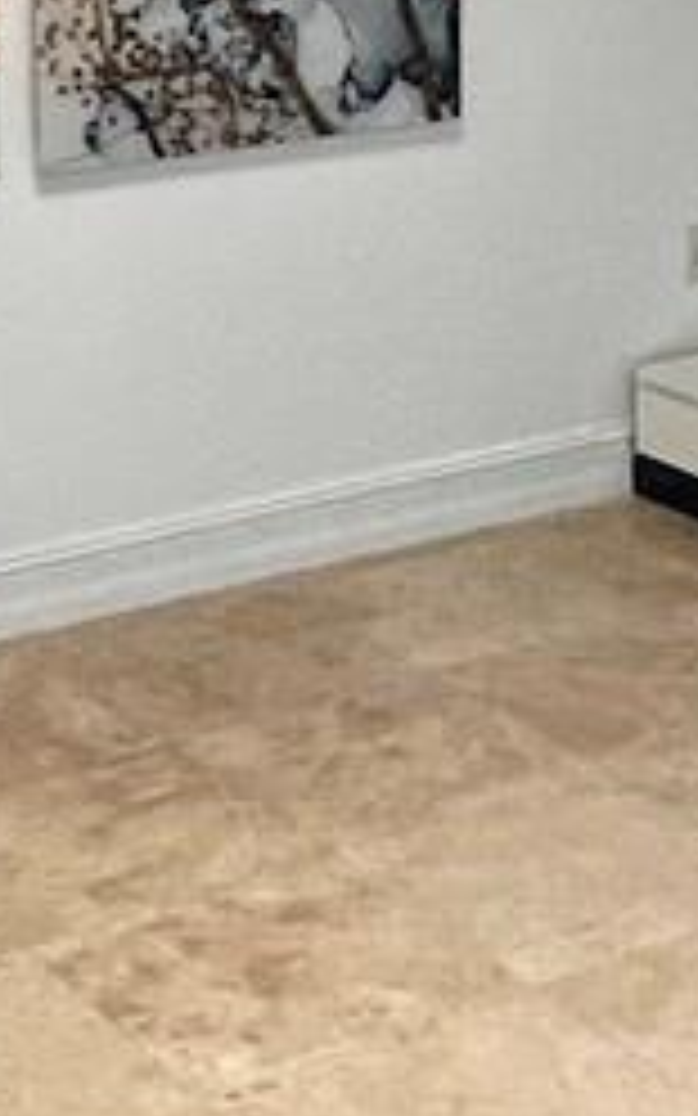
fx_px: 2709
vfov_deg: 22.5
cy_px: 45
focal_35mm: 89
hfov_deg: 14.6
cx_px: 513
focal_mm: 1.57
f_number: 1.8
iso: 125
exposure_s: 1/60
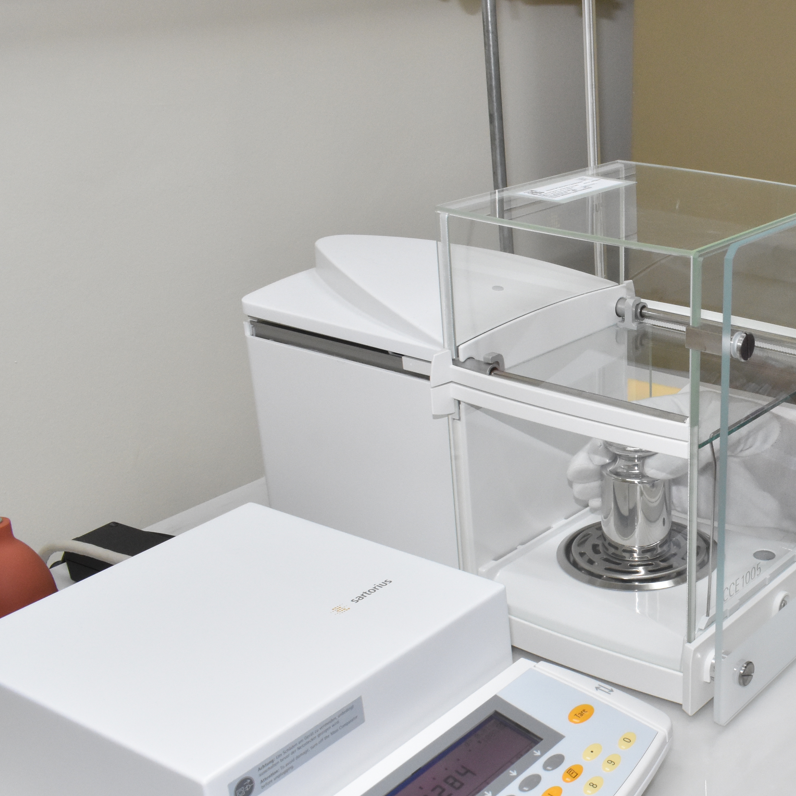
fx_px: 1223
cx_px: 778
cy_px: 517
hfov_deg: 33.3
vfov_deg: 35.8
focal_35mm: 47
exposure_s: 1/50
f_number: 13
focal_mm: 18
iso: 1600
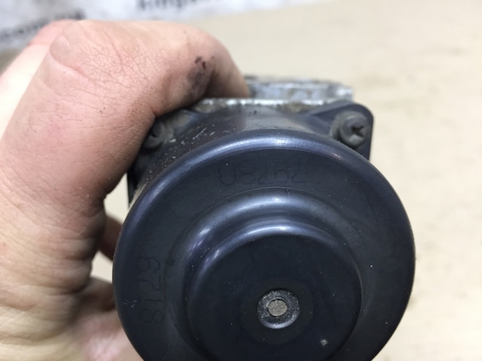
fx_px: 404
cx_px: 241
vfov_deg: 48.2
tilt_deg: -38.1
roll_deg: +12.4
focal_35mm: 29
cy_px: 180
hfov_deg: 61.7
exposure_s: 1/33
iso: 125
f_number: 2.2
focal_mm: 4.15
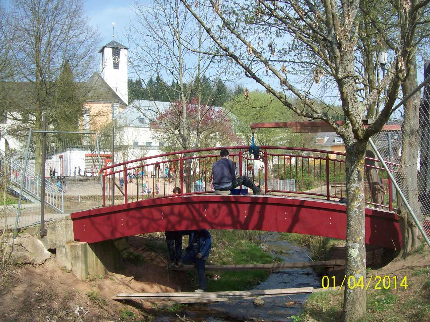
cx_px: 215
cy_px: 161
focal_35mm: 36
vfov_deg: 39.7
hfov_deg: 51.4
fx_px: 447
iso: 80
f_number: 4.8
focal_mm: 6
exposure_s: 1/331
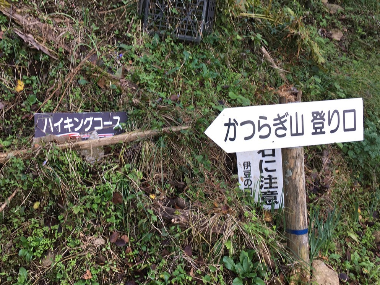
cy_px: 120
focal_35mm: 35
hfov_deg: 52.5
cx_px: 169
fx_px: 384
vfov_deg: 40.6
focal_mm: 4.15
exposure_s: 1/60
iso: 25
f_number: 2.2
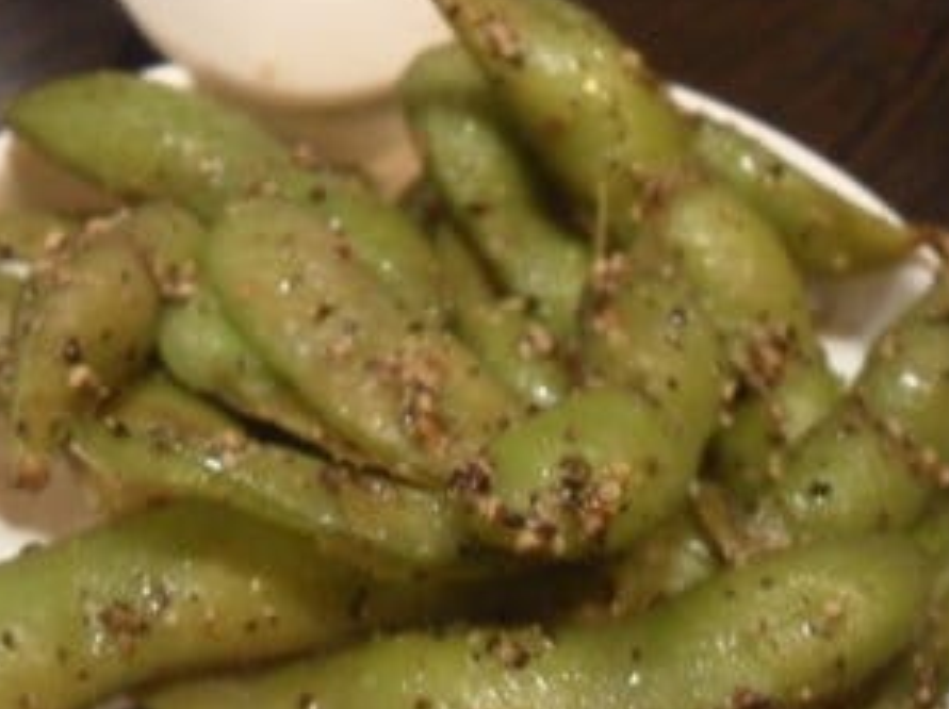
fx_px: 1616
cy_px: 474
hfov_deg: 32.7
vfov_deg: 24.6
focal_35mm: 59
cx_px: 409
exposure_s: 1/20
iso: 400
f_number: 2.8
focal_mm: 6.2
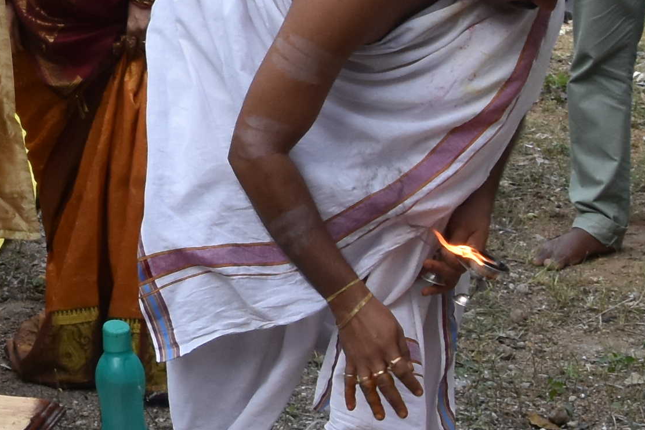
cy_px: 36
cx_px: -67
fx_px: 3190
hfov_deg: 11.4
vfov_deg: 7.7
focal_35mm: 178
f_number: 9
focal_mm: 22
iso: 640
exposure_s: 1/320
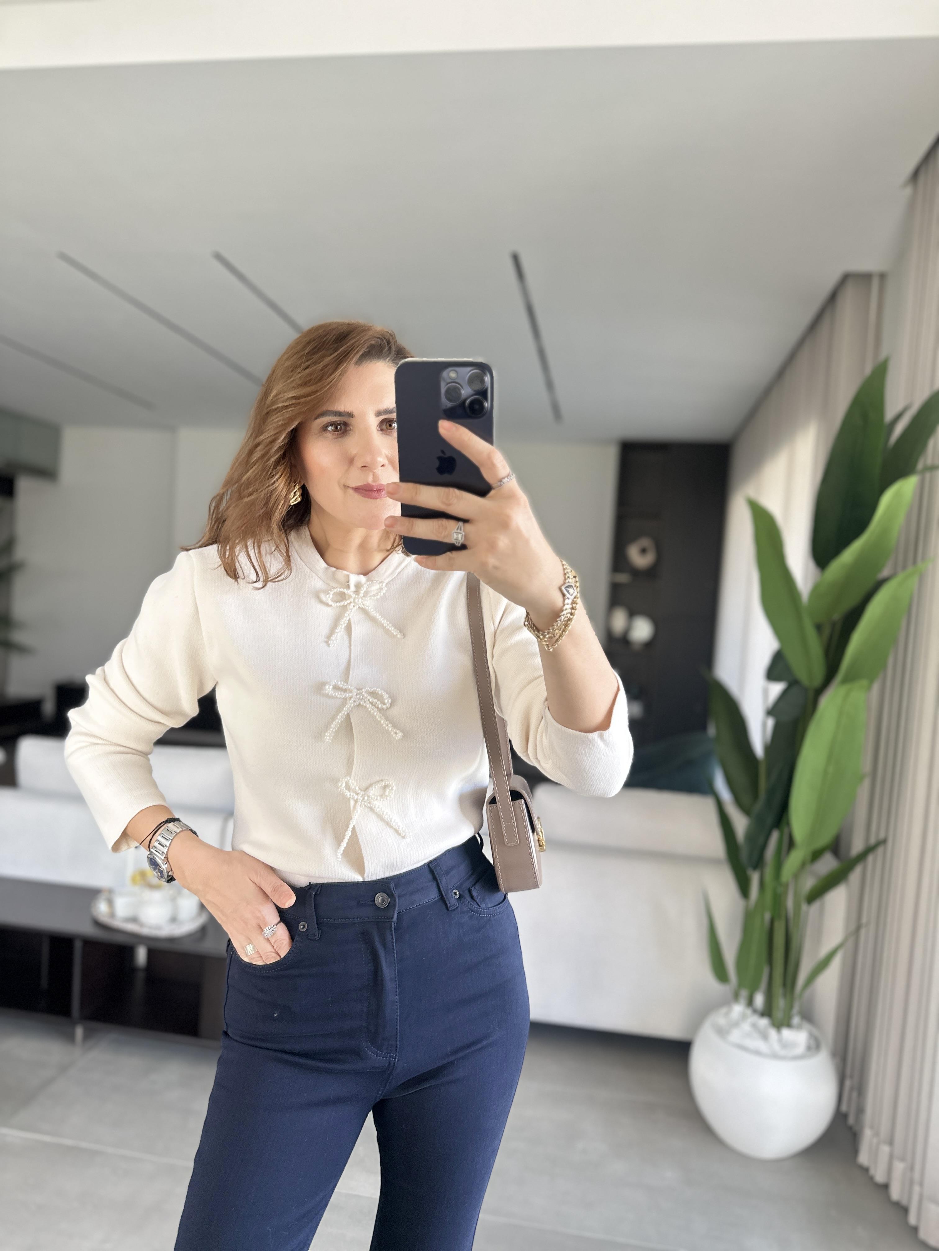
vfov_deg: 71.6
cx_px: 470
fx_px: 868
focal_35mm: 24
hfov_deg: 56.8
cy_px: 626
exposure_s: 1/79
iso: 250
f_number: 1.78
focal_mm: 6.86
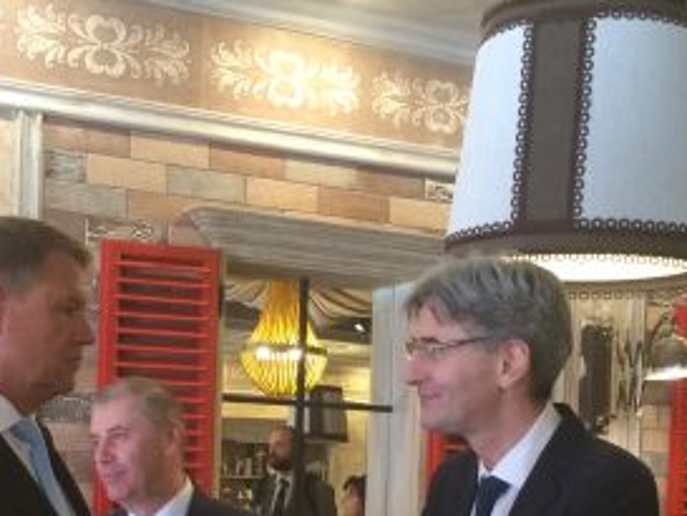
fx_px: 1370
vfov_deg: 20.6
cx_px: 304
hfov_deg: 28.1
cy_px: 531
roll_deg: -2.6
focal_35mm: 69
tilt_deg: -3.1
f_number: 2.2
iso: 200
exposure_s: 1/33
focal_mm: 4.15
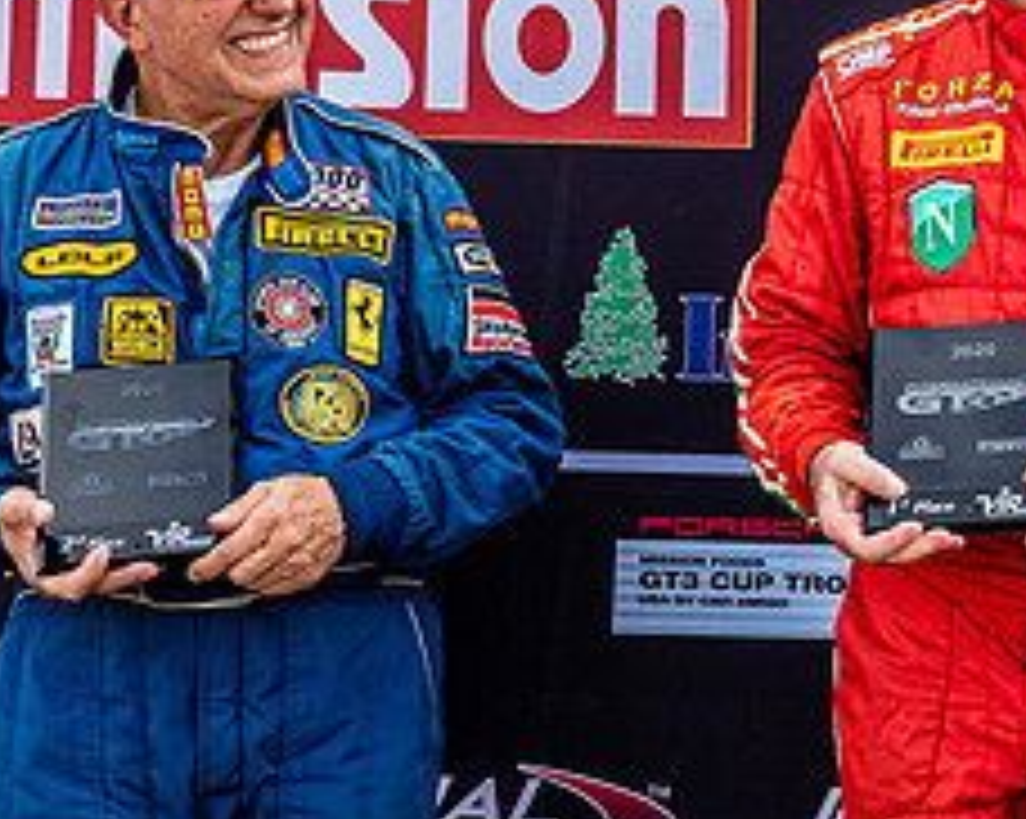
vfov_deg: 12.6
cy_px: 194
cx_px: 1128
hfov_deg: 15.4
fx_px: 3701
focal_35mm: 122
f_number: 9
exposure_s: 1/125
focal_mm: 23
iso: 200
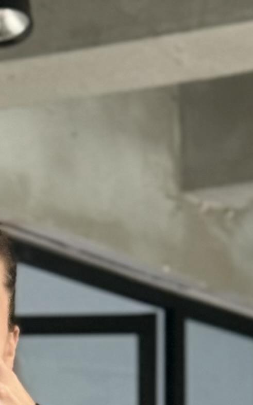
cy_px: 812
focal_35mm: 261
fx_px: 2880
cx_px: -45
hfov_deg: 5.0
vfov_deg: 7.7
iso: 250
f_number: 1.78
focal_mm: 6.76
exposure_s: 1/44
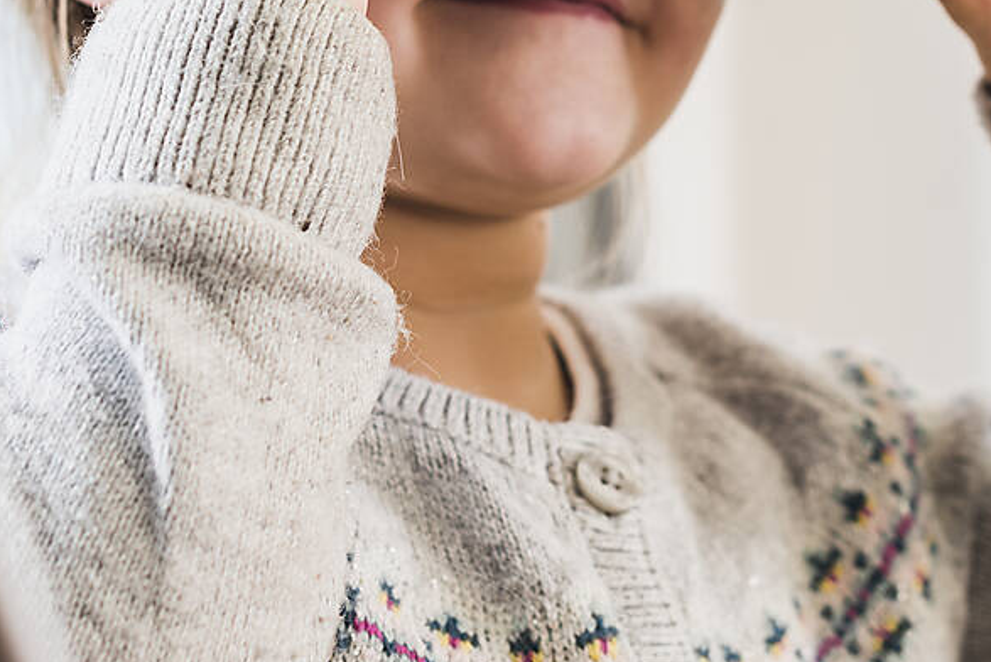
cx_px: 606
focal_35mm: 153
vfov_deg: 8.9
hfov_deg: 13.4
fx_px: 4214
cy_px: -102
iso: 100
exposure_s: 1/200
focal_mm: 50
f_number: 4
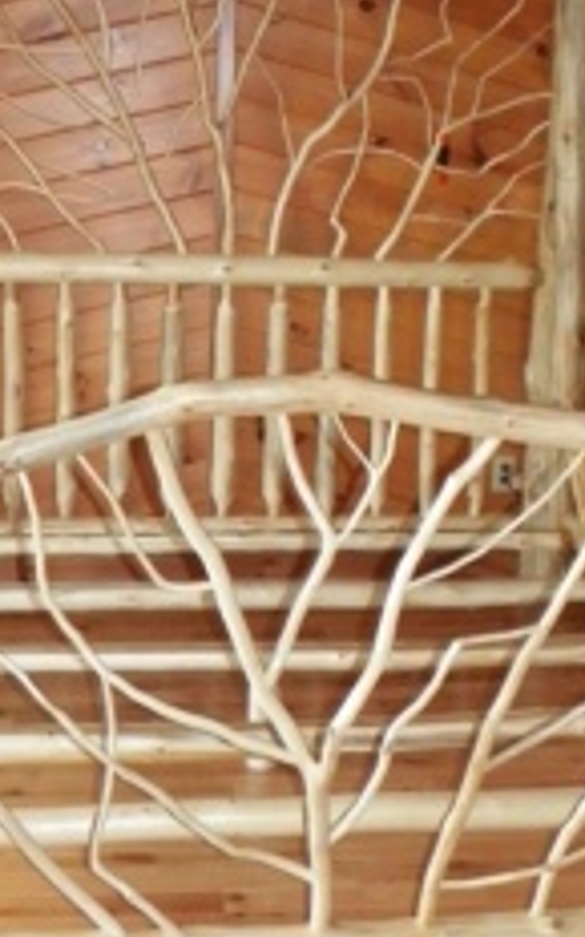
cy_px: 333
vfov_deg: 33.8
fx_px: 1531
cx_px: 292
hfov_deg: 21.6
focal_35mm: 60
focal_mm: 4.6
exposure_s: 1/30
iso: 200
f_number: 2.8
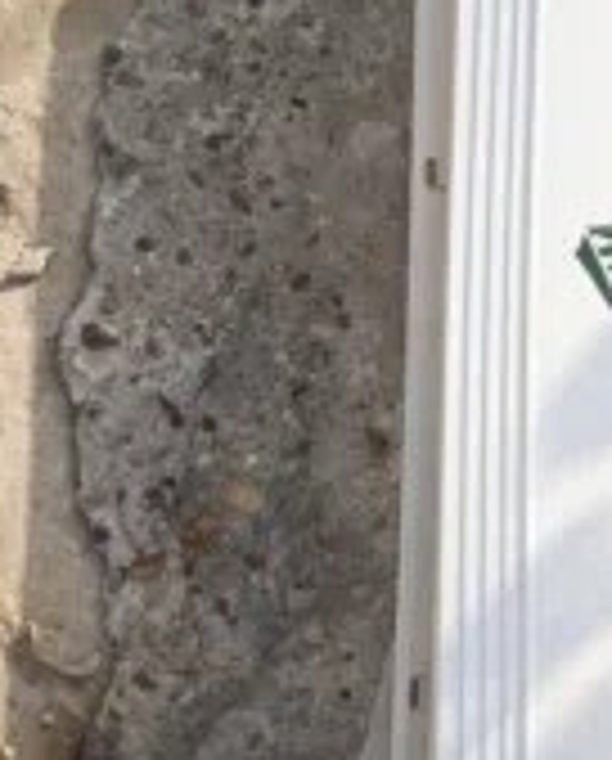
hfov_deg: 26.6
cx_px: 662
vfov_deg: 35.2
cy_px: 301
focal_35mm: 53
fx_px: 1196
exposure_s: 1/839
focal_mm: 4.71
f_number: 1.79
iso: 72
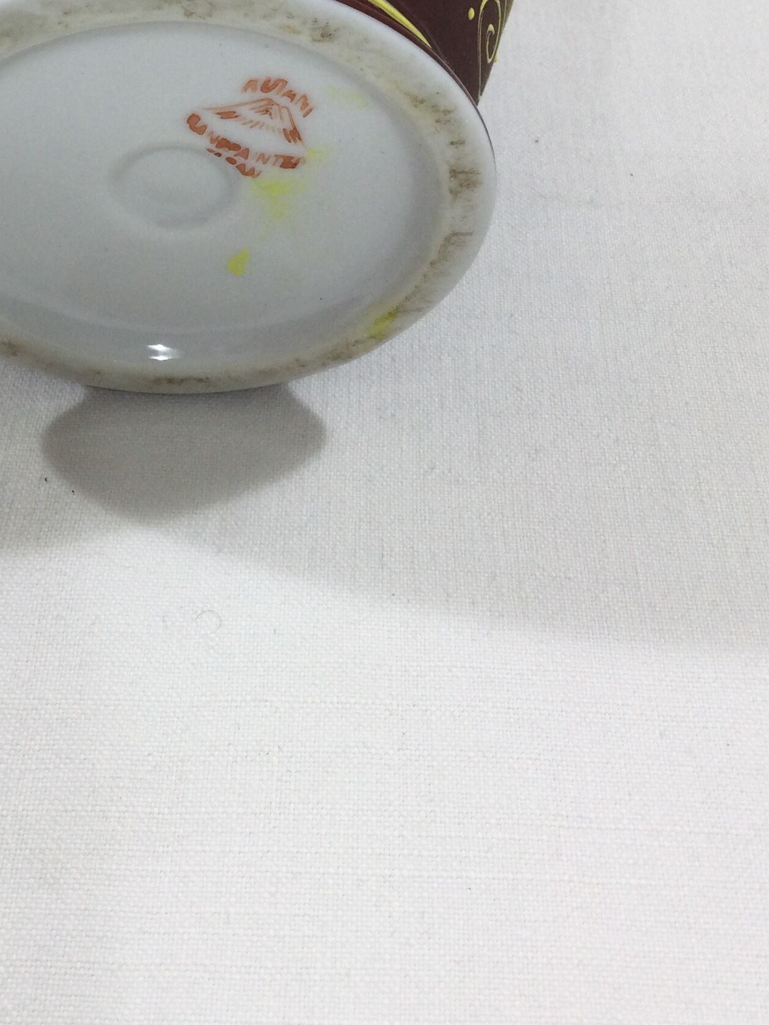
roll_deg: +0.7
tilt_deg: -33.4
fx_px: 1777
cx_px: 210
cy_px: 104
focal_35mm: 60
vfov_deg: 30.7
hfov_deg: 24.2
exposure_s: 1/100
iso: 40
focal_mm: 3.3
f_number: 2.4
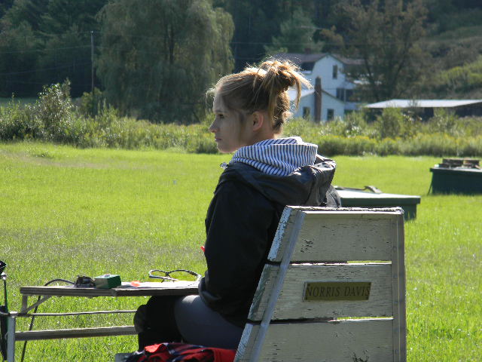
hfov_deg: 10.8
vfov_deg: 8.1
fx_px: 2548
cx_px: 241
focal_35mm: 183
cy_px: 181
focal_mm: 33.1
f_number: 5.2
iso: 80
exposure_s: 1/233
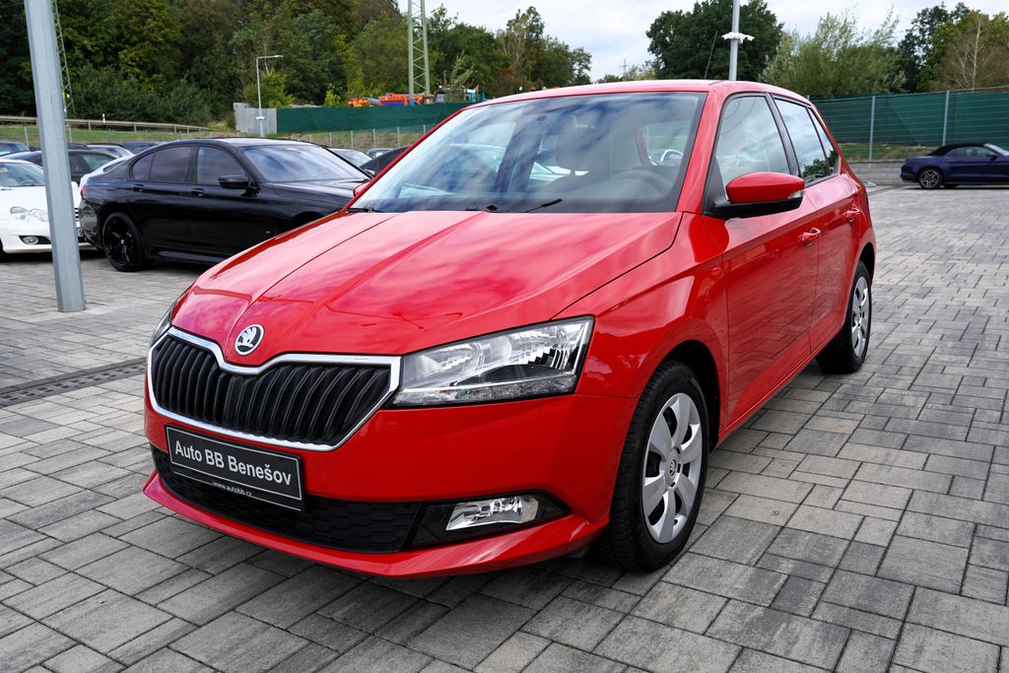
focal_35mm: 30
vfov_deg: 43.6
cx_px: 504
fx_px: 841
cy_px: 336
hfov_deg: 61.9
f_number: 8
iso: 100
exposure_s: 1/200
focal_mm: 30
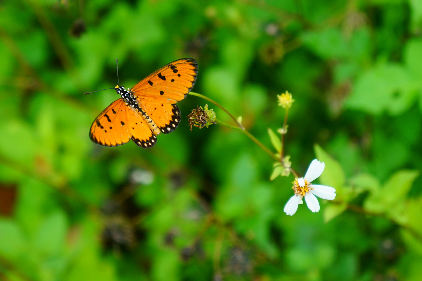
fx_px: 1344
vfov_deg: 11.9
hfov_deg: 17.8
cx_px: 145
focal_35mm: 115
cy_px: 117
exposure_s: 1/200
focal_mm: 55
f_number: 5.6
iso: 200
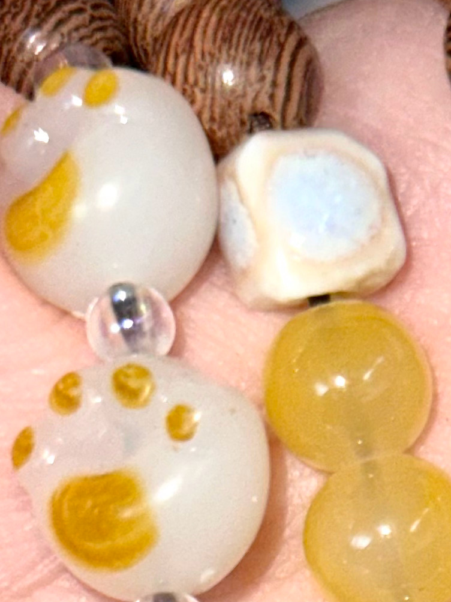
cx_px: 600
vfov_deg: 9.9
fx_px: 3353
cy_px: 965
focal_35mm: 193
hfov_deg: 7.6
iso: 40
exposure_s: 1/61
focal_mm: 6.86
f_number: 1.78
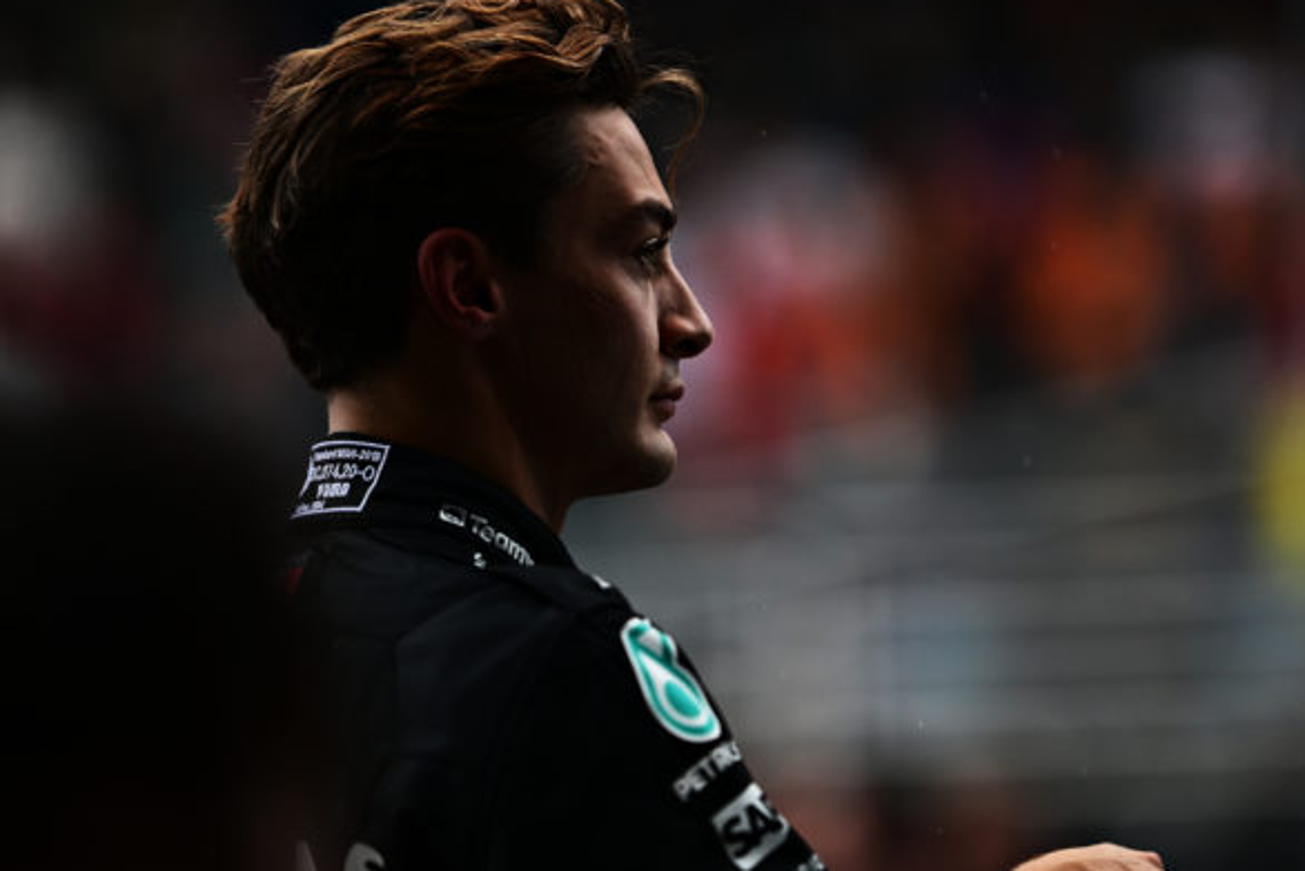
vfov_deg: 5.4
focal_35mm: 256
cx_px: 621
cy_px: 403
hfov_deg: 8.0
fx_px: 9282
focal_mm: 200
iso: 400
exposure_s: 1/1250
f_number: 2
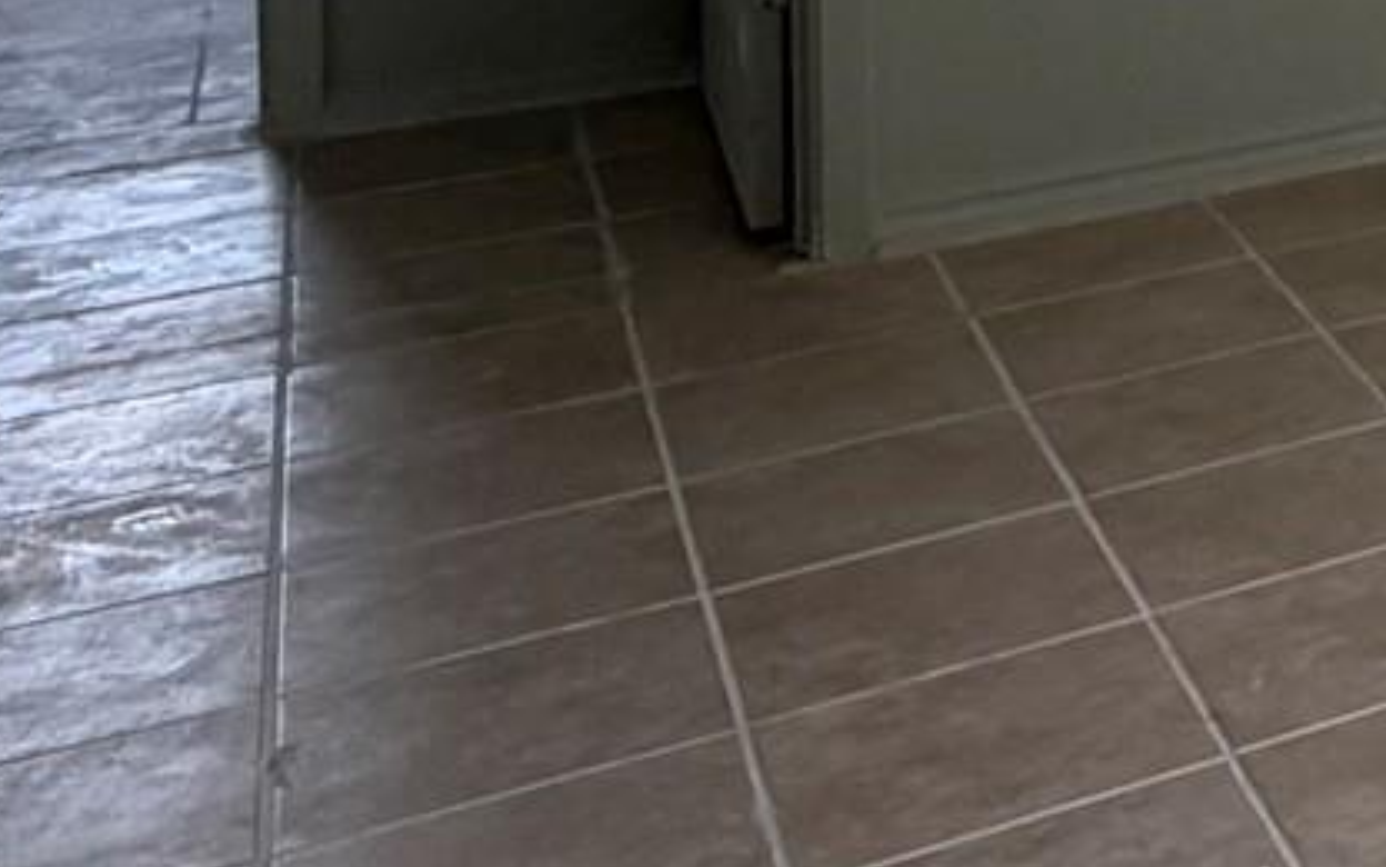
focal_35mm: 73
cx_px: 2695
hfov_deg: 18.9
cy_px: -654
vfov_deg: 15.5
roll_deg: -0.2
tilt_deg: -2.0
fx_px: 2757
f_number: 2.2
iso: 100
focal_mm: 2.22
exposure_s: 1/120
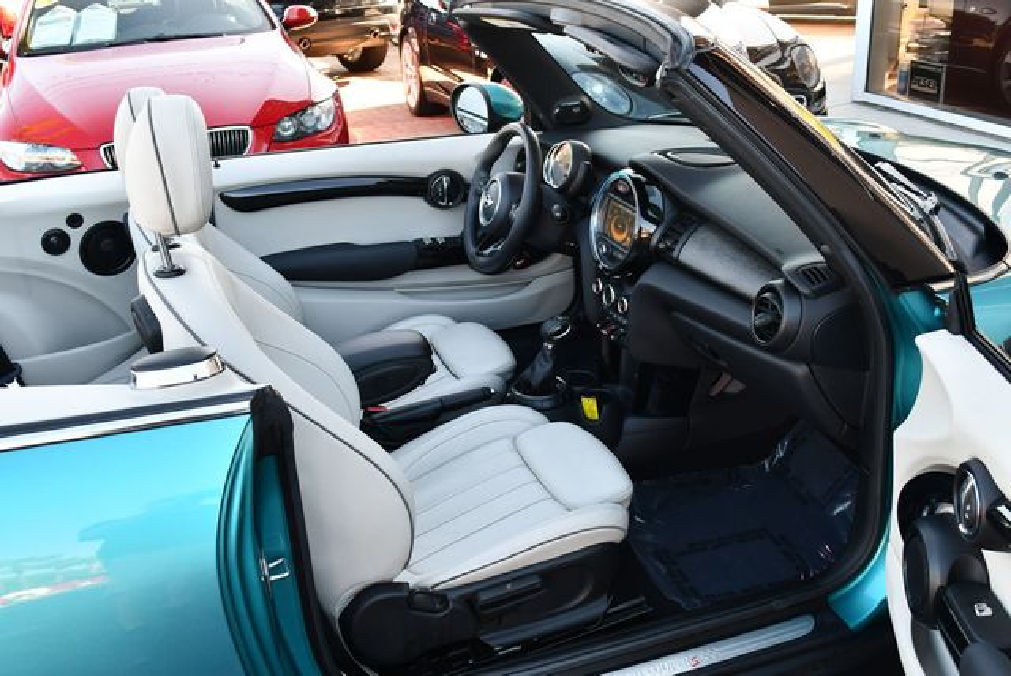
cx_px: 506
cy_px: 338
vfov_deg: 36.9
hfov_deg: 53.1
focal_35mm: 36
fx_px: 1012
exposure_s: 1/250
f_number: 4.5
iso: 400
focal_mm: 18
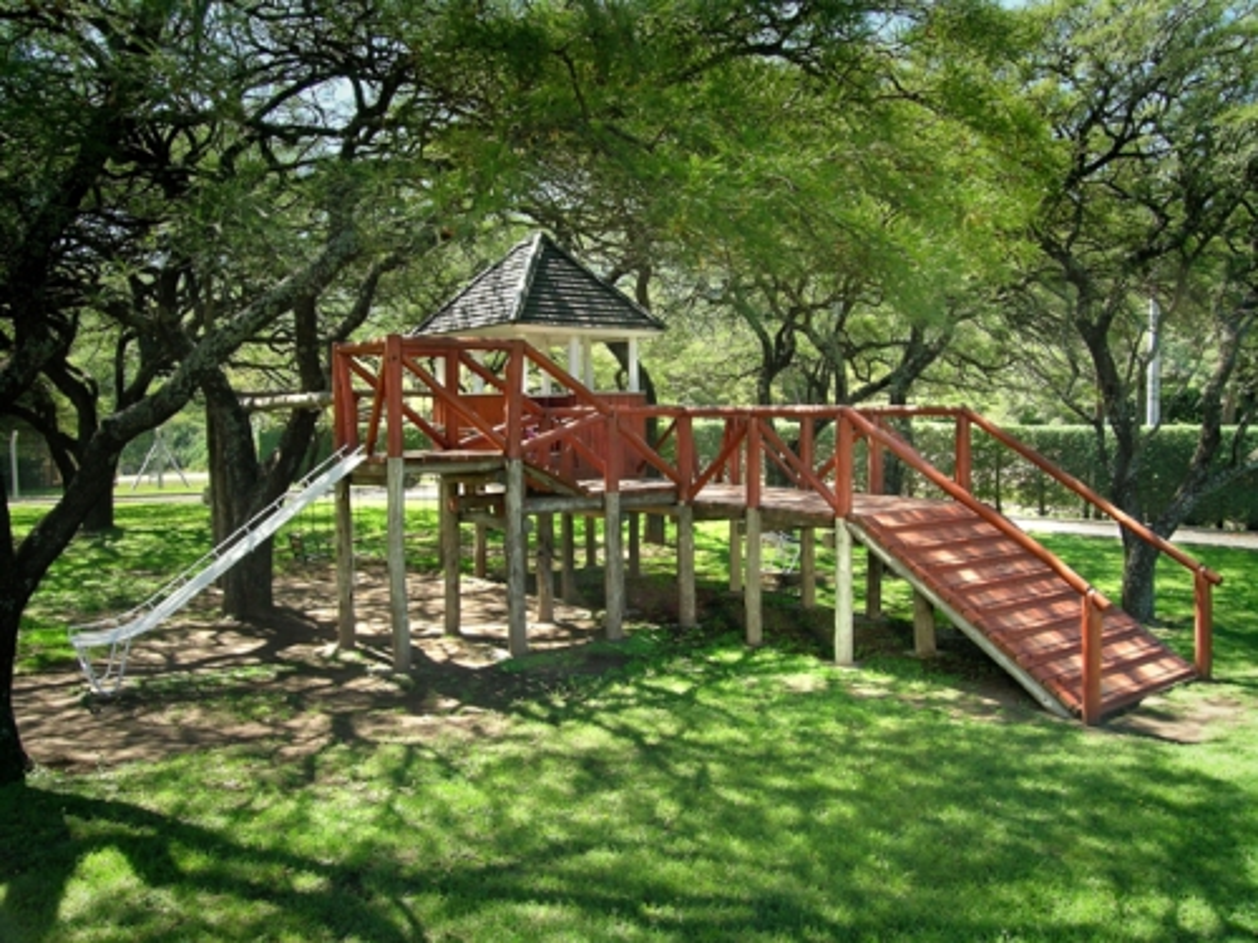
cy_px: 472
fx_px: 2108
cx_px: 629
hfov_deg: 33.2
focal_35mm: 58
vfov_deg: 25.2
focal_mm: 5.8
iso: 100
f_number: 5
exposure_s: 1/133
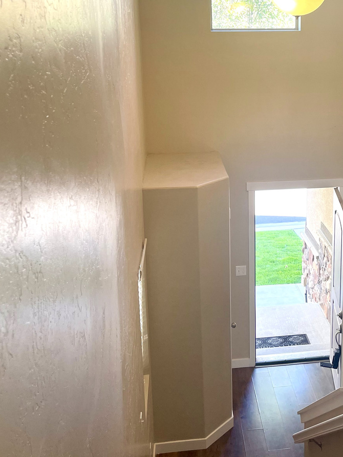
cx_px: 265
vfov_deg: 43.5
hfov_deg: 32.8
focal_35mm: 43
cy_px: 168
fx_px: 568
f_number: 1.6
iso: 125
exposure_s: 1/120
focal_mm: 5.1
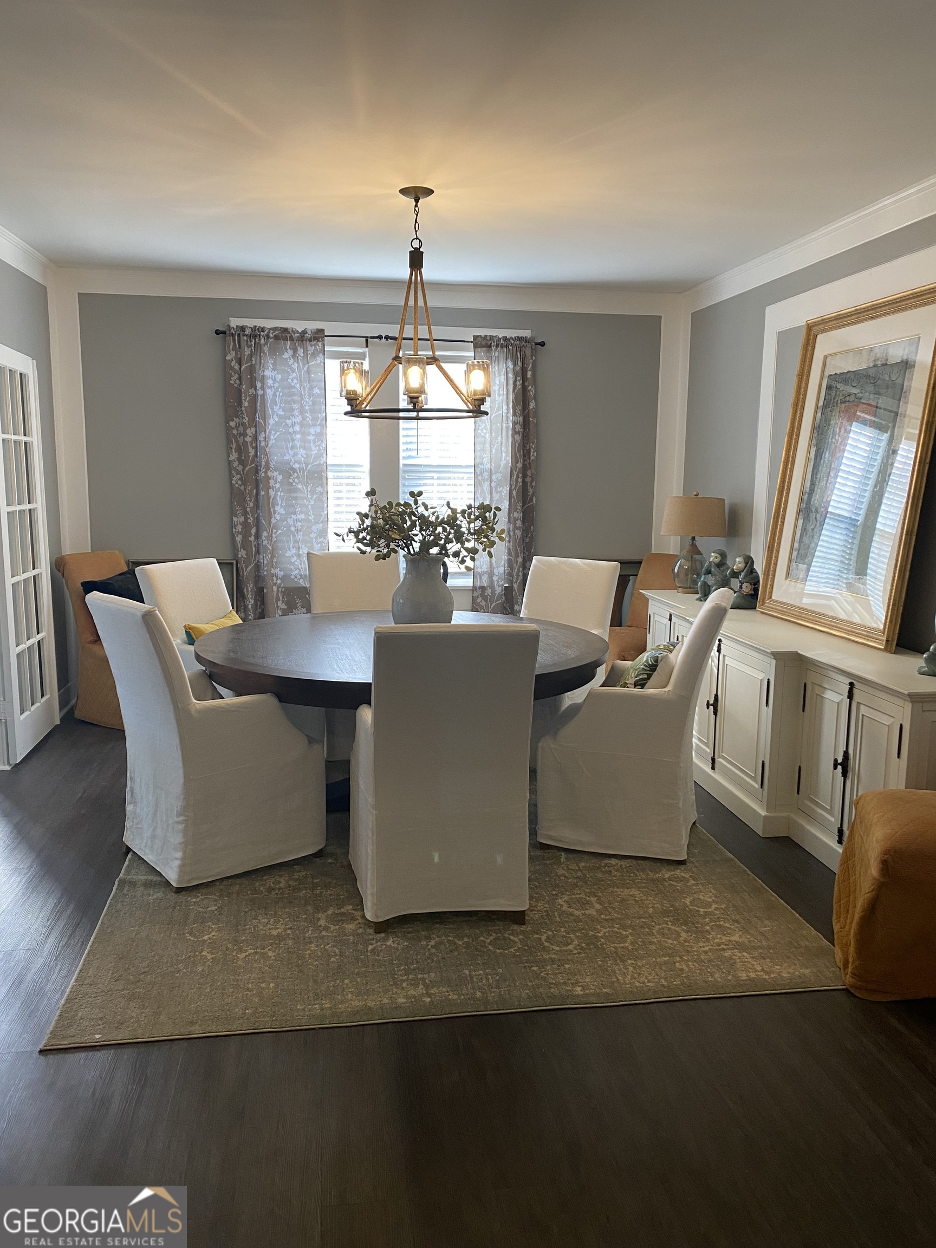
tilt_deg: -8.7
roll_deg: -0.7
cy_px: 624
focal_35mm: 26
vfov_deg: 67.3
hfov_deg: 53.1
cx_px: 468
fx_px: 937
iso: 125
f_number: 1.8
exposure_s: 1/60
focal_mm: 4.25
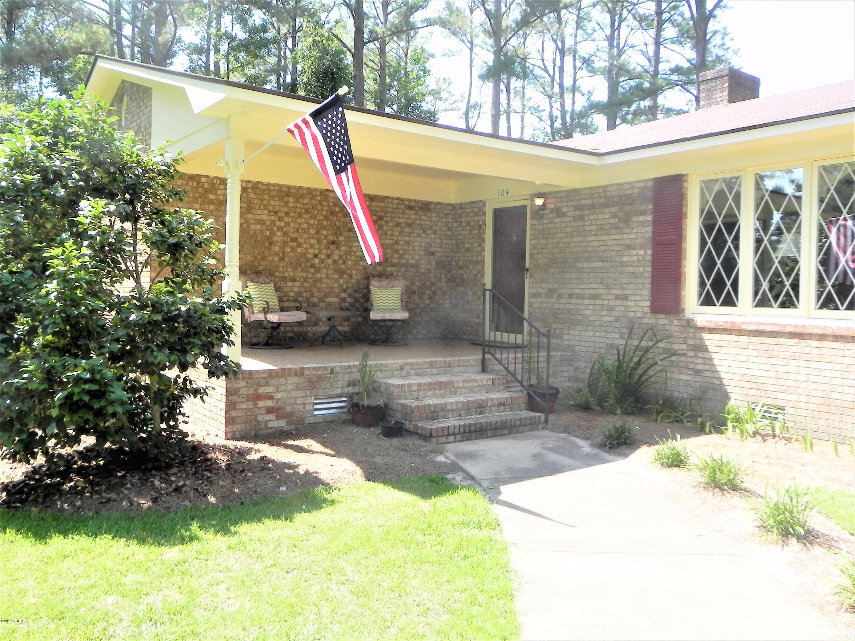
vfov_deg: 48.2
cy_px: 320
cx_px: 428
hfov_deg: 61.7
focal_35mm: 29
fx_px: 716
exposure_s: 1/194
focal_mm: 5.2
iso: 160
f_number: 5
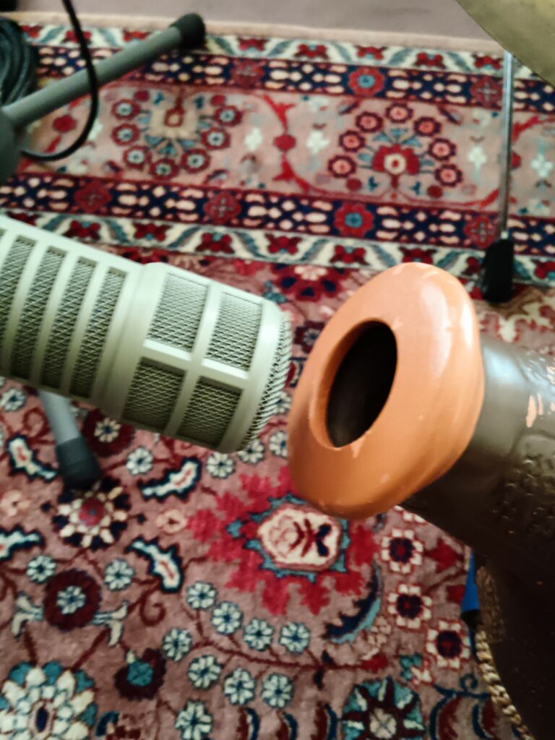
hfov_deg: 51.4
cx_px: 278
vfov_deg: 65.3
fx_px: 577
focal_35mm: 27
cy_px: 370
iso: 5500
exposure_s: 1/20
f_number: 1.9
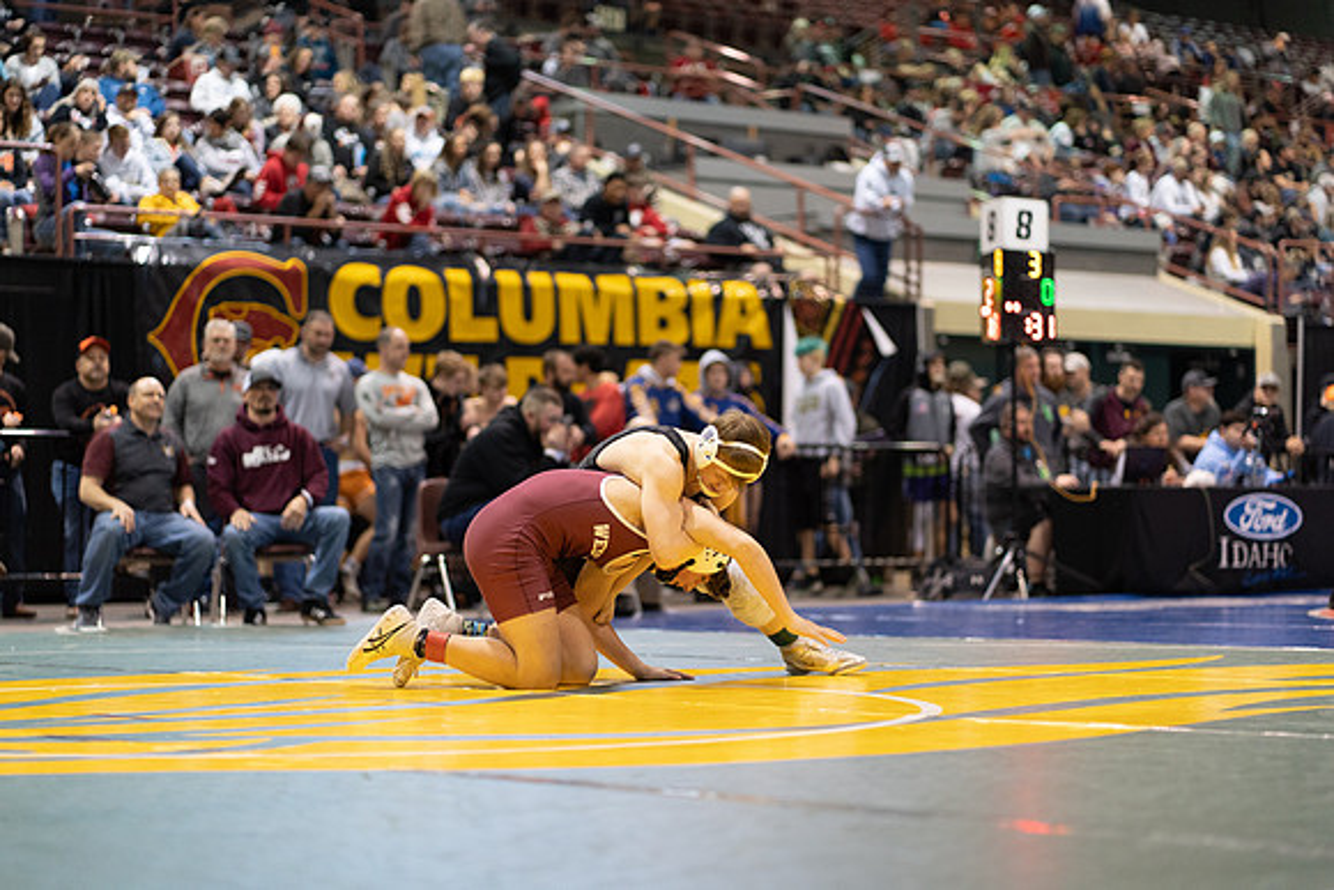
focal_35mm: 85
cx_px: 667
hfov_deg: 23.9
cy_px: 445
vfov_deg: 16.1
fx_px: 3150
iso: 2000
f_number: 1.8
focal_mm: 85
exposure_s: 1/500
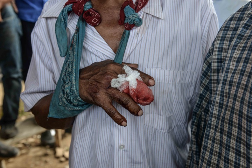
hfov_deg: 43.6
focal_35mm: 45
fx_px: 315
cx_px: 126
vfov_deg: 29.9
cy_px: 84
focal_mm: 45
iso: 400
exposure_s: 1/60
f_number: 5.6
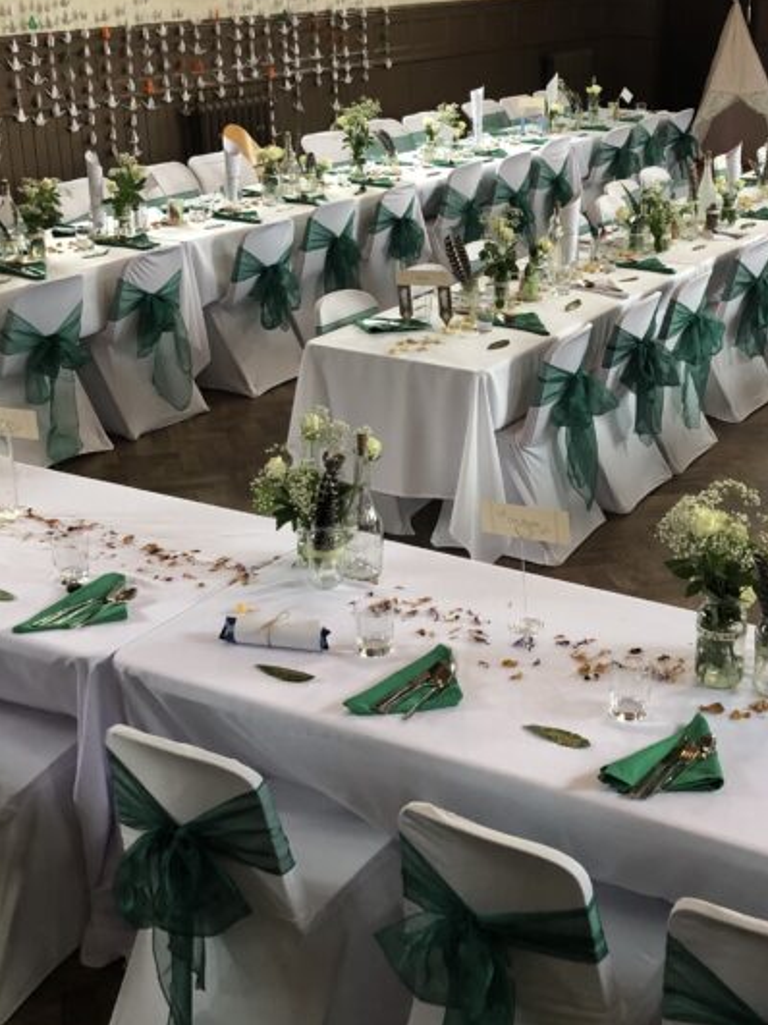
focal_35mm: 54
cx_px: 523
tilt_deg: -16.4
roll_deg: -0.7
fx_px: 1598
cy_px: 396
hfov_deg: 26.8
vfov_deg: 35.4
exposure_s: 1/17
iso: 50
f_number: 1.8
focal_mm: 3.99
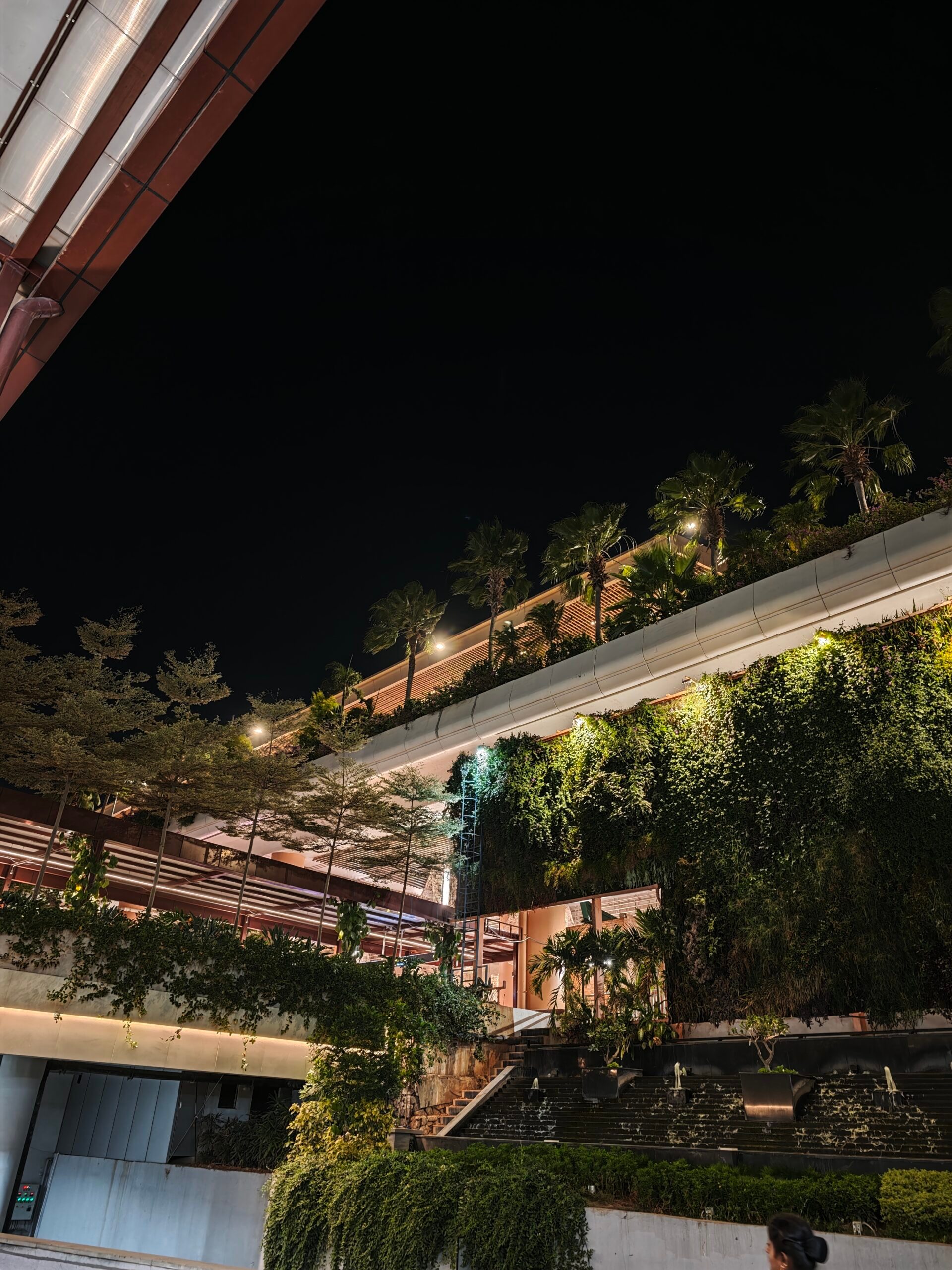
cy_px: 635
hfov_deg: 58.9
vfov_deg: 73.9
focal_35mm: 23
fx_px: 843
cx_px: 476
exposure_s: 1/20
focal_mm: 8.71
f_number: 1.67
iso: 80
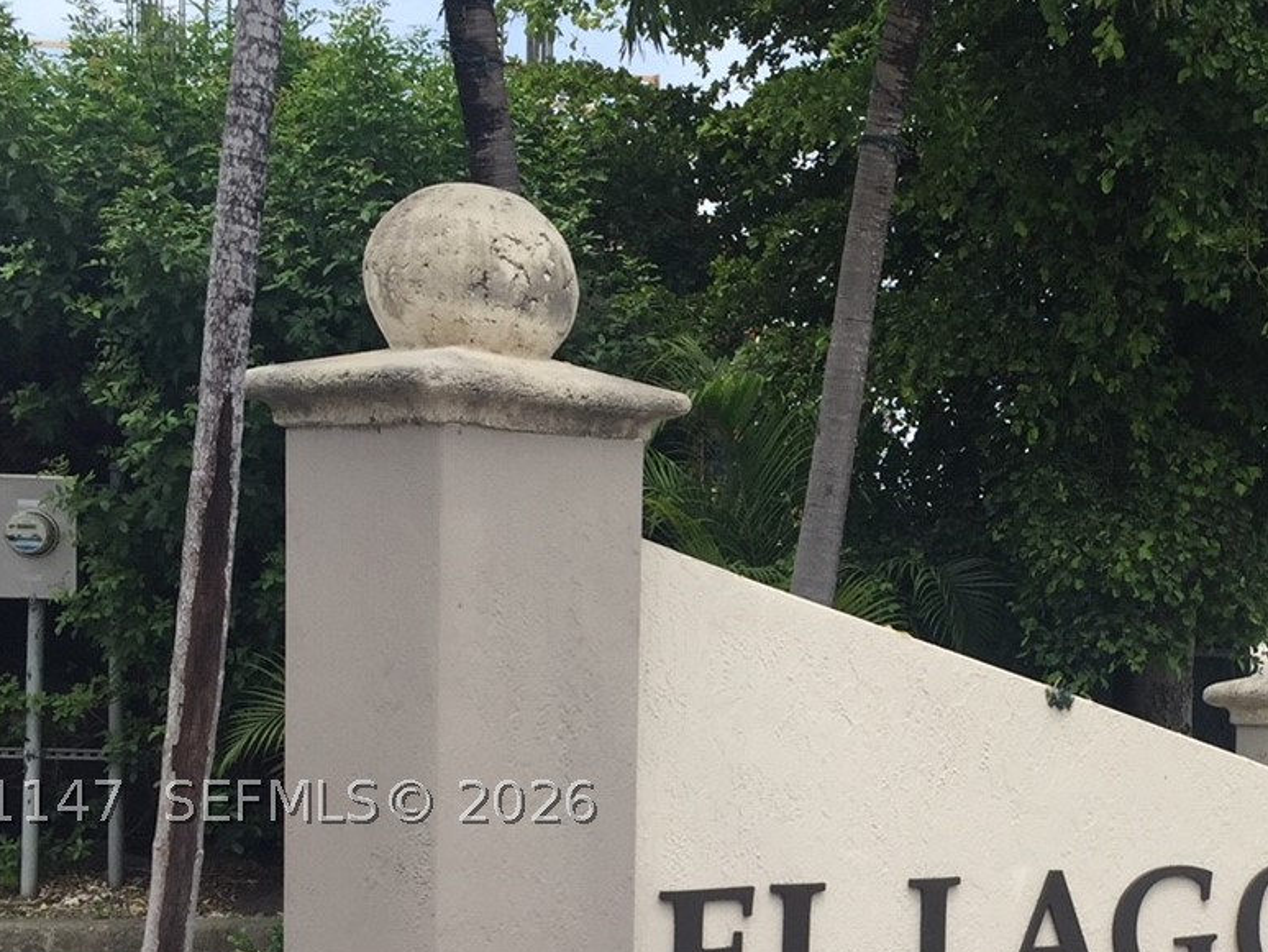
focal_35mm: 60
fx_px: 2198
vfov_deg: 23.9
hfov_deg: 31.0
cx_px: 1099
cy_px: 801
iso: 32
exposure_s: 1/964
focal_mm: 4.15
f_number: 2.2
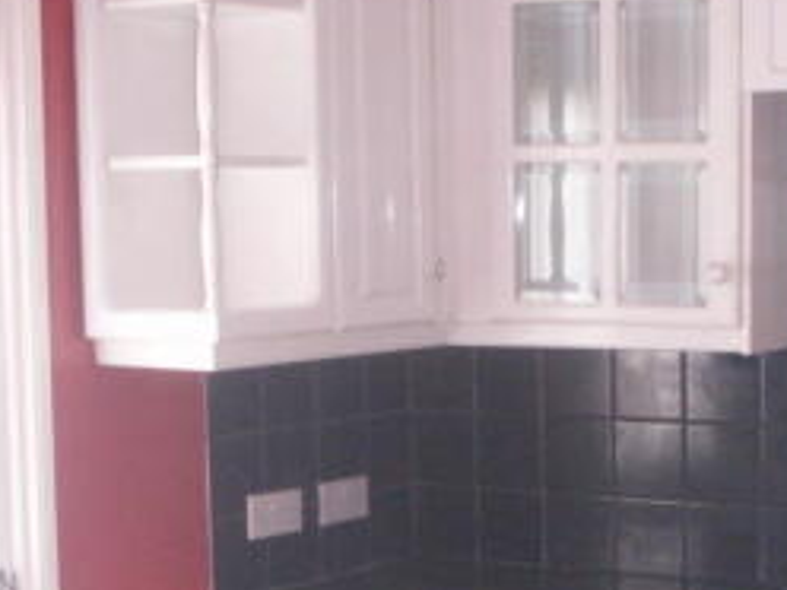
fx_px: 1978
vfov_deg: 16.8
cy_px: 493
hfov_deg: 22.3
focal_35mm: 87
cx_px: 585
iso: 160
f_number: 3.5
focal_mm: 7.7
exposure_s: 1/60
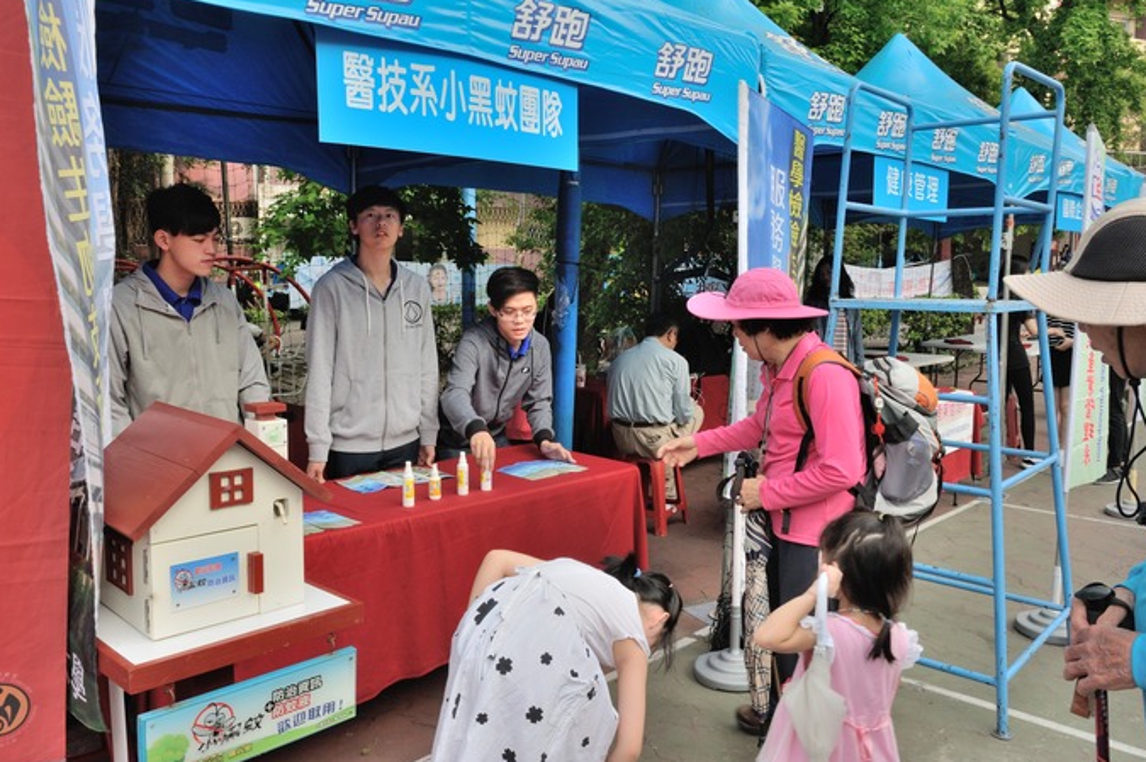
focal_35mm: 28
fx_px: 891
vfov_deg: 46.3
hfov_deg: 65.5
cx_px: 586
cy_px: 375
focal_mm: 27
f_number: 13
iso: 640
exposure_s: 1/100
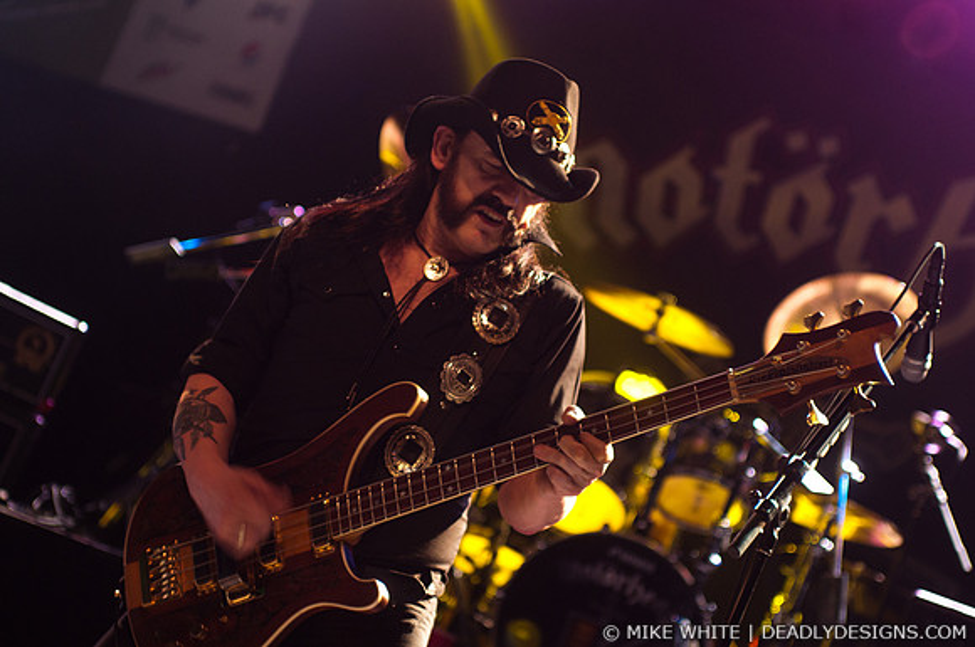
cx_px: 488
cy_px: 324
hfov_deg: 19.5
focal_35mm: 105
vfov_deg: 13.0
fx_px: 2840
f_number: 2.8
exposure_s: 1/40
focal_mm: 70
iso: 1000
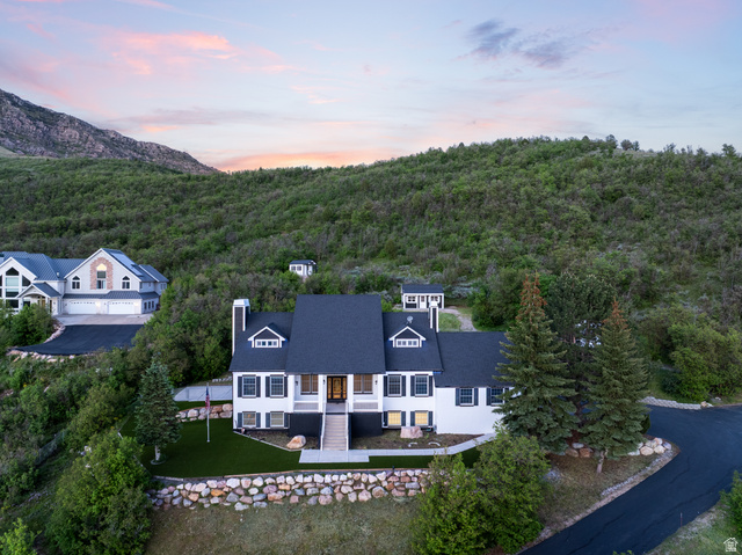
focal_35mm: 24
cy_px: 278
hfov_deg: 71.6
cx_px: 371
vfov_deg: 56.8
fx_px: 514
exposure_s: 1/25
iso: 100
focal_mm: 12.29
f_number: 4
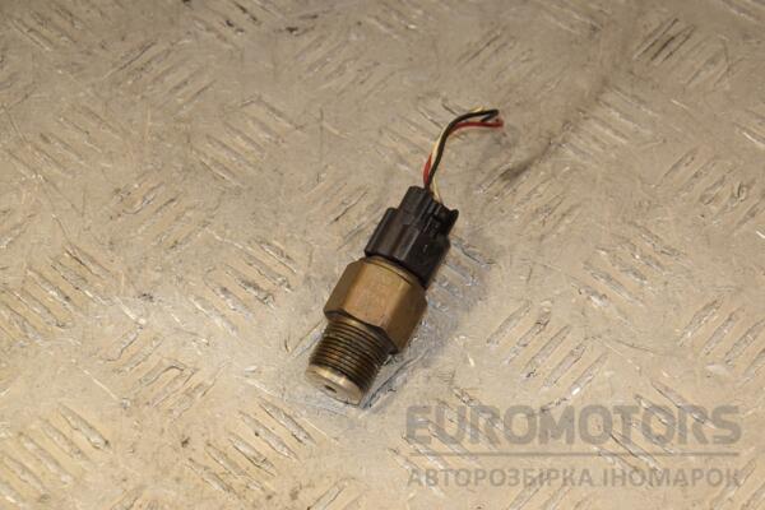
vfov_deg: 13.8
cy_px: 255
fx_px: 2104
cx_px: 382
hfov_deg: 20.6
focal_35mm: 99
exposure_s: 1/200
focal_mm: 66
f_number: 8
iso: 800
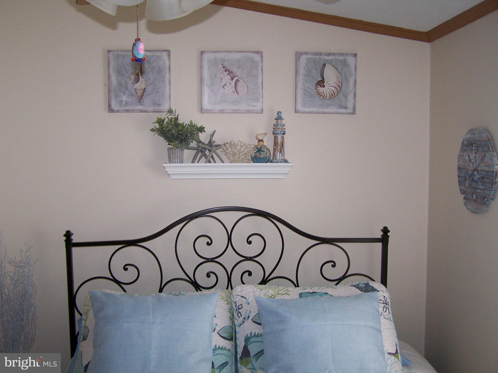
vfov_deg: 37.7
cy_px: 186
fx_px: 547
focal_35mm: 38
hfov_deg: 49.0
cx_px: 249
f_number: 2.8
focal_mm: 6.3
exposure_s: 1/60
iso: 140
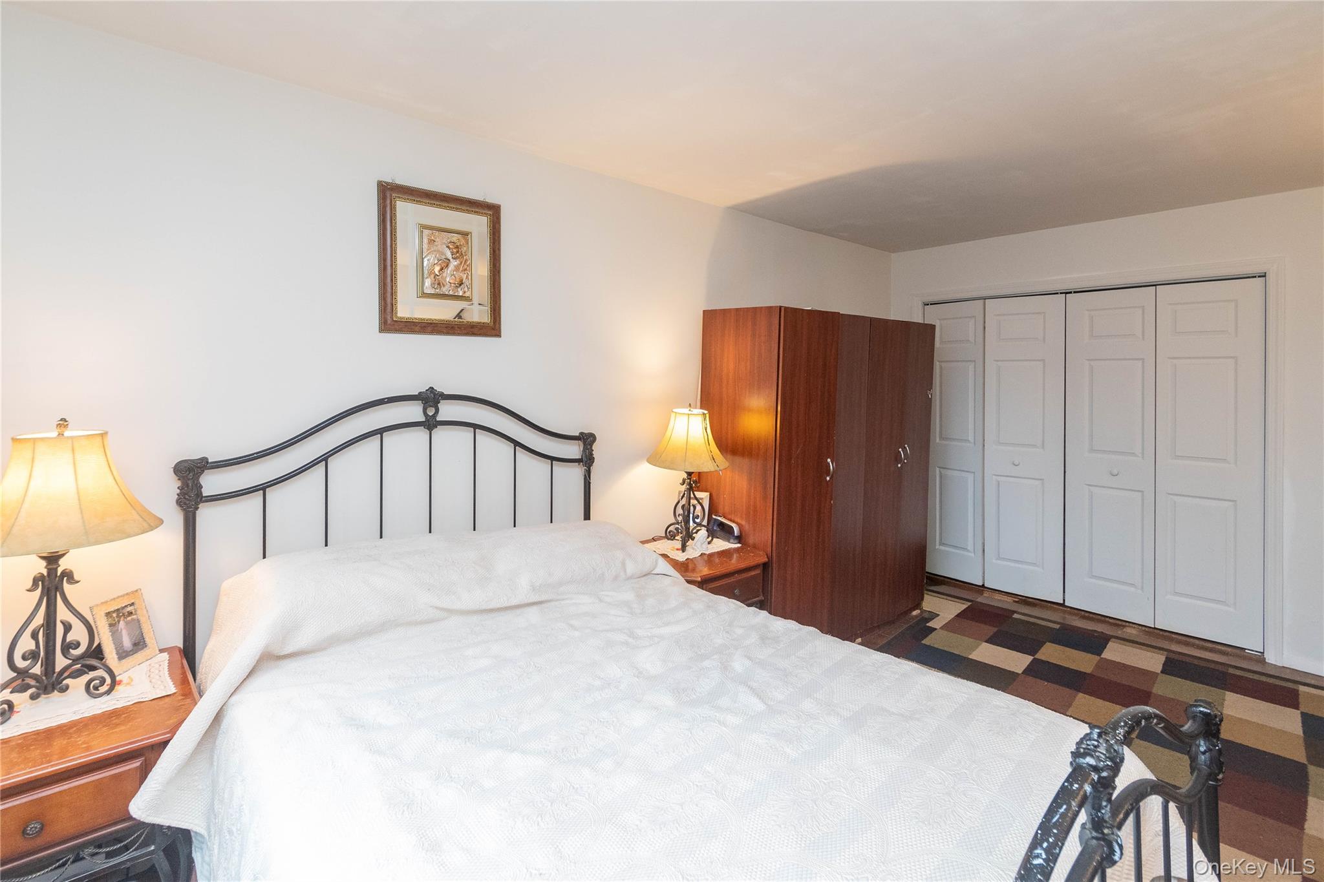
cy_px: 441
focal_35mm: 15
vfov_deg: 77.3
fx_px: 552
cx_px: 662
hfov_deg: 100.4
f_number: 5.6
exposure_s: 1/60
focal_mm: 10
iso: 1400
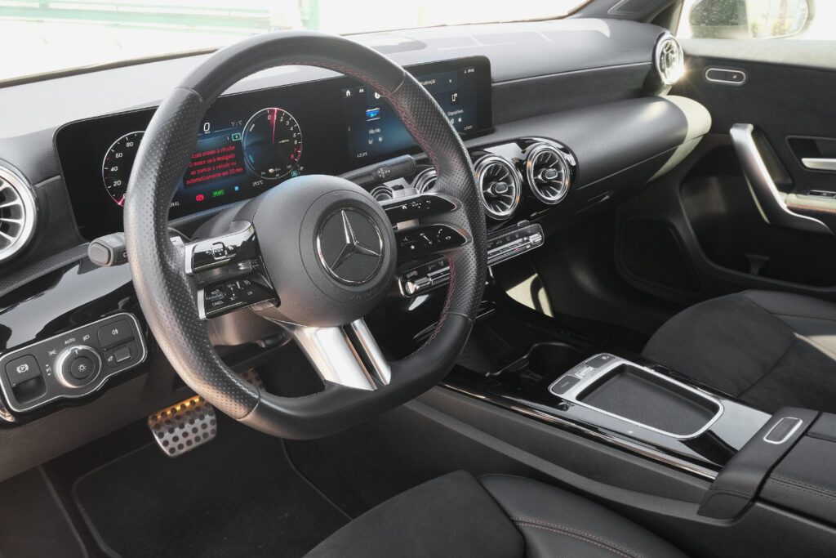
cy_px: 279
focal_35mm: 31
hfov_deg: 60.3
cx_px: 418
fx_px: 720
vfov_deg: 42.3
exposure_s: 1/60
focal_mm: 20.9
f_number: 9
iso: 2000
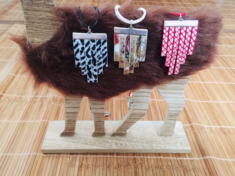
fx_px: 197
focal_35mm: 29
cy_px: 88
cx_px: 118
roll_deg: -3.5
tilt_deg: -37.7
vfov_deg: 48.2
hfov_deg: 61.7
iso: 200
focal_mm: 4.15
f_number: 2.2
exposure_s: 1/8
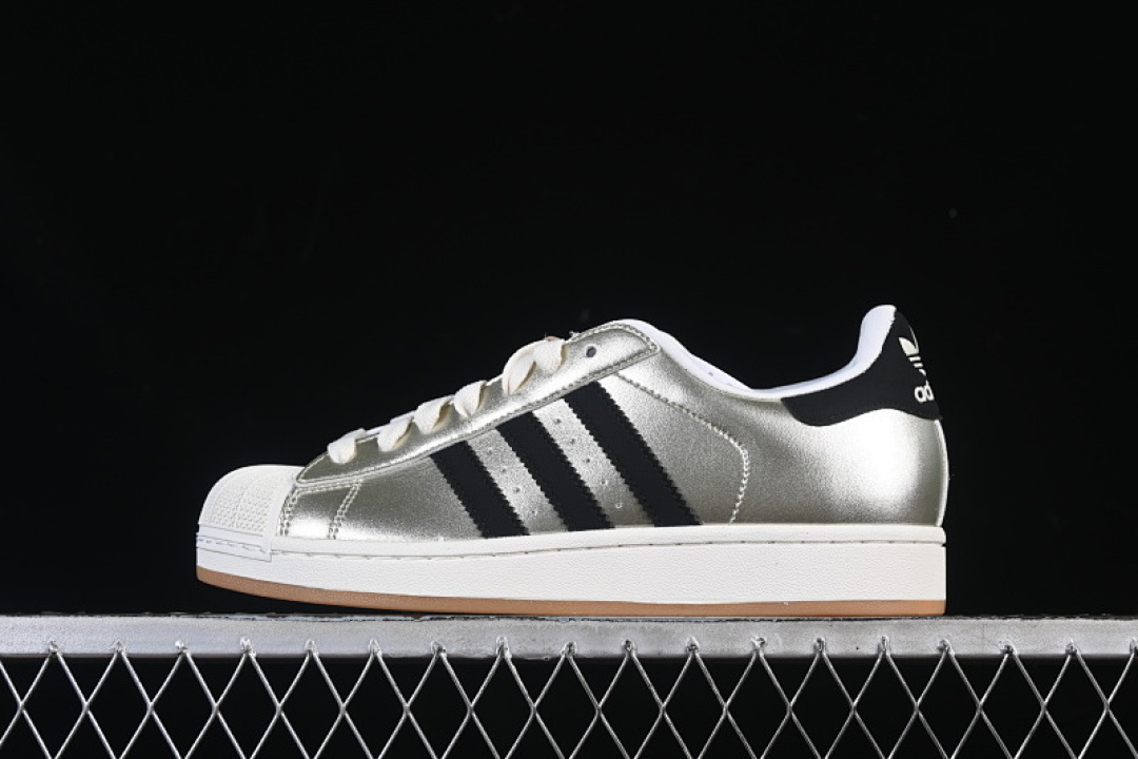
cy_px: 380
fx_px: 2371
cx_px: 569
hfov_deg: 27.0
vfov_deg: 18.2
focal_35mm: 75
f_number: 8
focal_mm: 50
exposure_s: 1/80
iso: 160
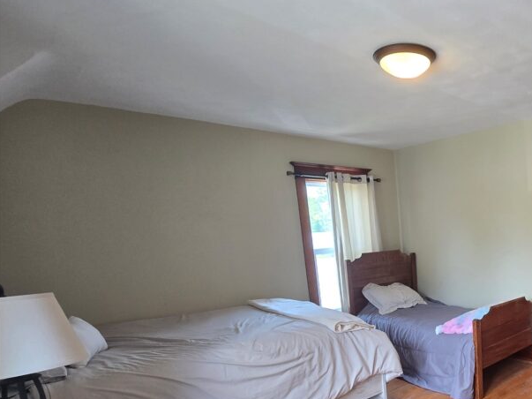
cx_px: 465
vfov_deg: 55.7
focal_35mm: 23
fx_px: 353
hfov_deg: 63.5
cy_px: 304
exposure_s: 1/60
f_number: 2.2
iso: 125
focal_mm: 2.2
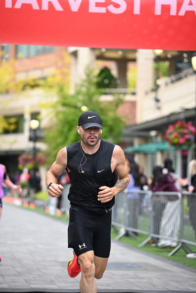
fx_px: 939
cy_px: 146
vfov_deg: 17.8
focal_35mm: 115
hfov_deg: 11.9
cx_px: 98
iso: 1000
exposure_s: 1/2000
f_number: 2.8
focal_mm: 115
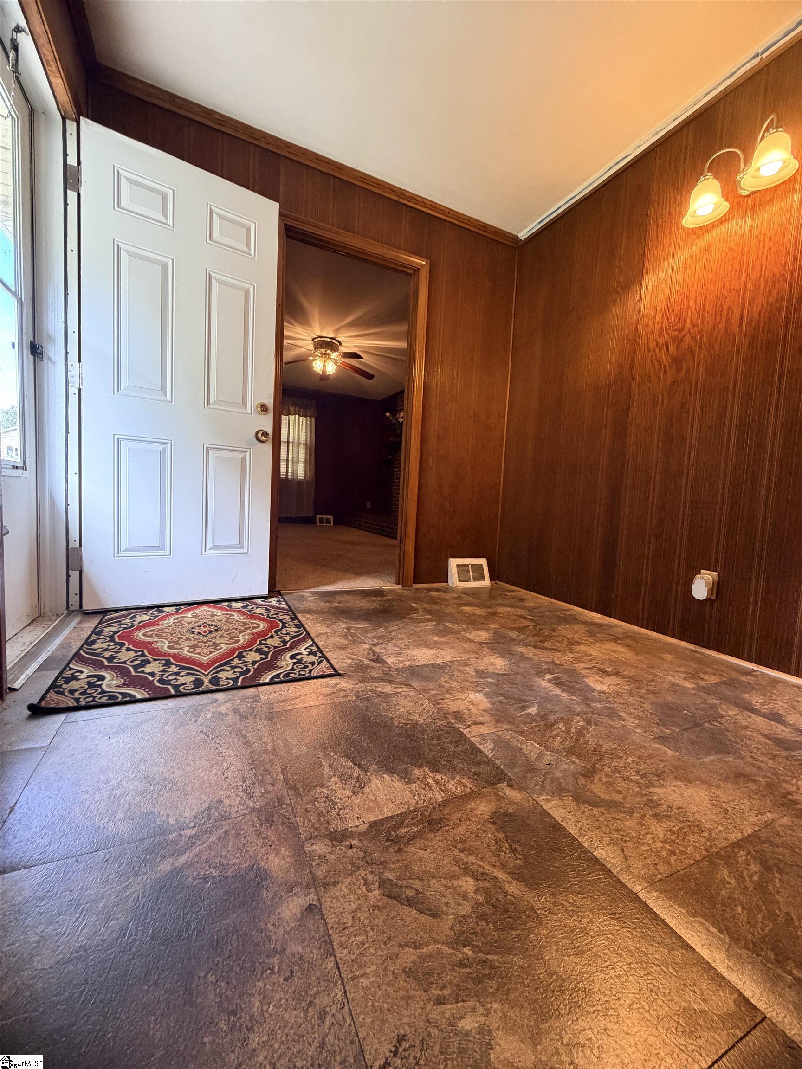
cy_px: 534
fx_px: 432
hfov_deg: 85.7
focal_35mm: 14
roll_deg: -3.9
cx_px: 401
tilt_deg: -4.3
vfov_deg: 102.1
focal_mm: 2.22
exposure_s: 1/60
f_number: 2.2
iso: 250
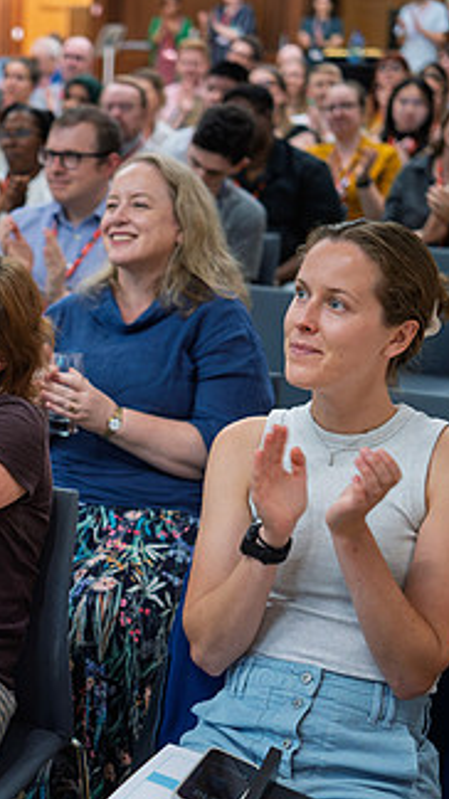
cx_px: -44
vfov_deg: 28.2
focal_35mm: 75
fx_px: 1589
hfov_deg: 15.6
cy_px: 467
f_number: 2
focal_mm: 40
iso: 3200
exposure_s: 1/250
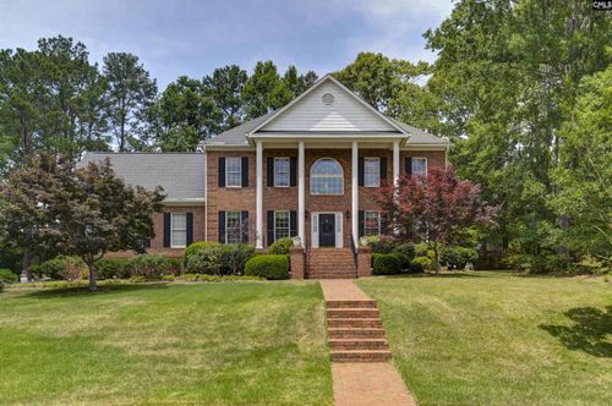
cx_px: 306
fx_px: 509
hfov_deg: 62.0
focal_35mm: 30
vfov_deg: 43.5
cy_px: 203
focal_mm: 30
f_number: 6.3
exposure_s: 1/800
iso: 320
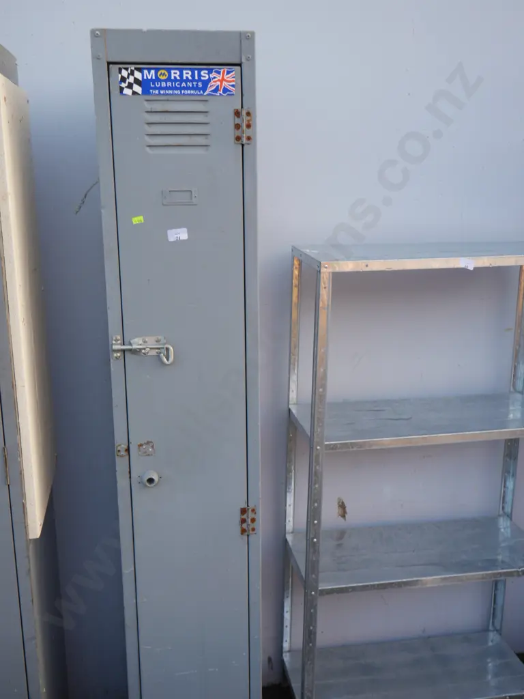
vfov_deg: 49.0
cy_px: 350
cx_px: 262
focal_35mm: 38
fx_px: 767
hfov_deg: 37.7
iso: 200
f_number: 4.1
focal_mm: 19
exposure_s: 1/80
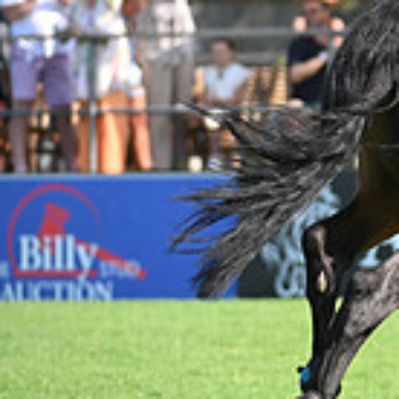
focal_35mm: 716
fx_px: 9337
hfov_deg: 2.4
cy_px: -39
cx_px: 758
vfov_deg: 2.4
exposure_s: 1/1250
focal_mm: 200
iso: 500
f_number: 4.5
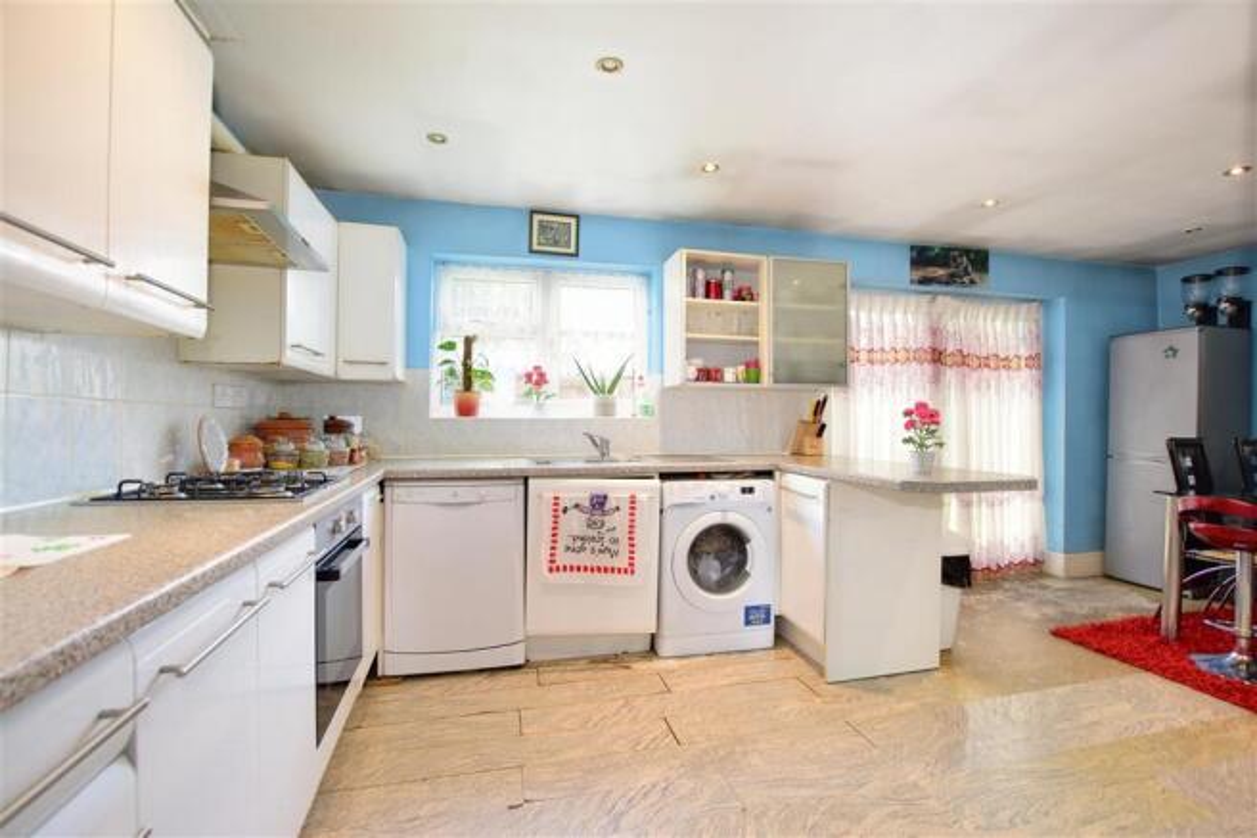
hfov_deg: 100.4
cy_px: 419
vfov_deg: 77.3
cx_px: 628
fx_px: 524
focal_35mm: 15
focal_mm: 10
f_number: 4.5
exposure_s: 1/15
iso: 500
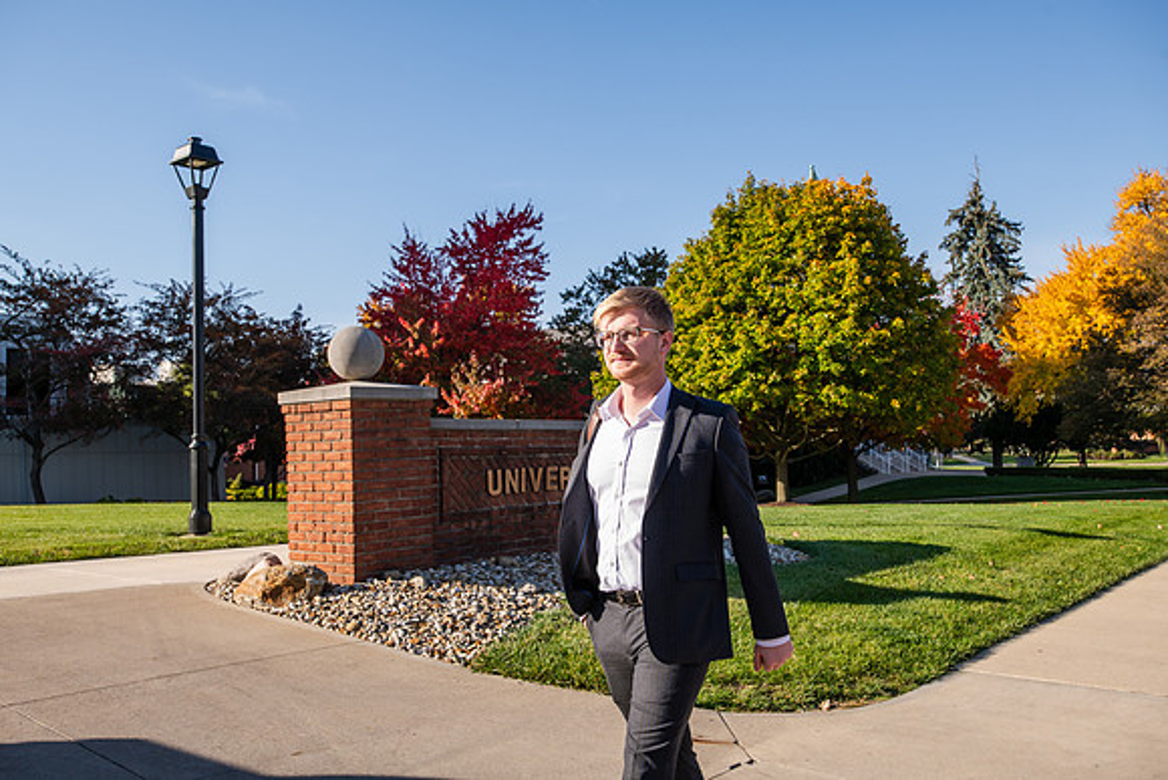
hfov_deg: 61.9
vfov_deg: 43.6
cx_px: 584
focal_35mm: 30
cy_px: 390
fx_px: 974
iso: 250
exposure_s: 1/400
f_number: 8
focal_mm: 30
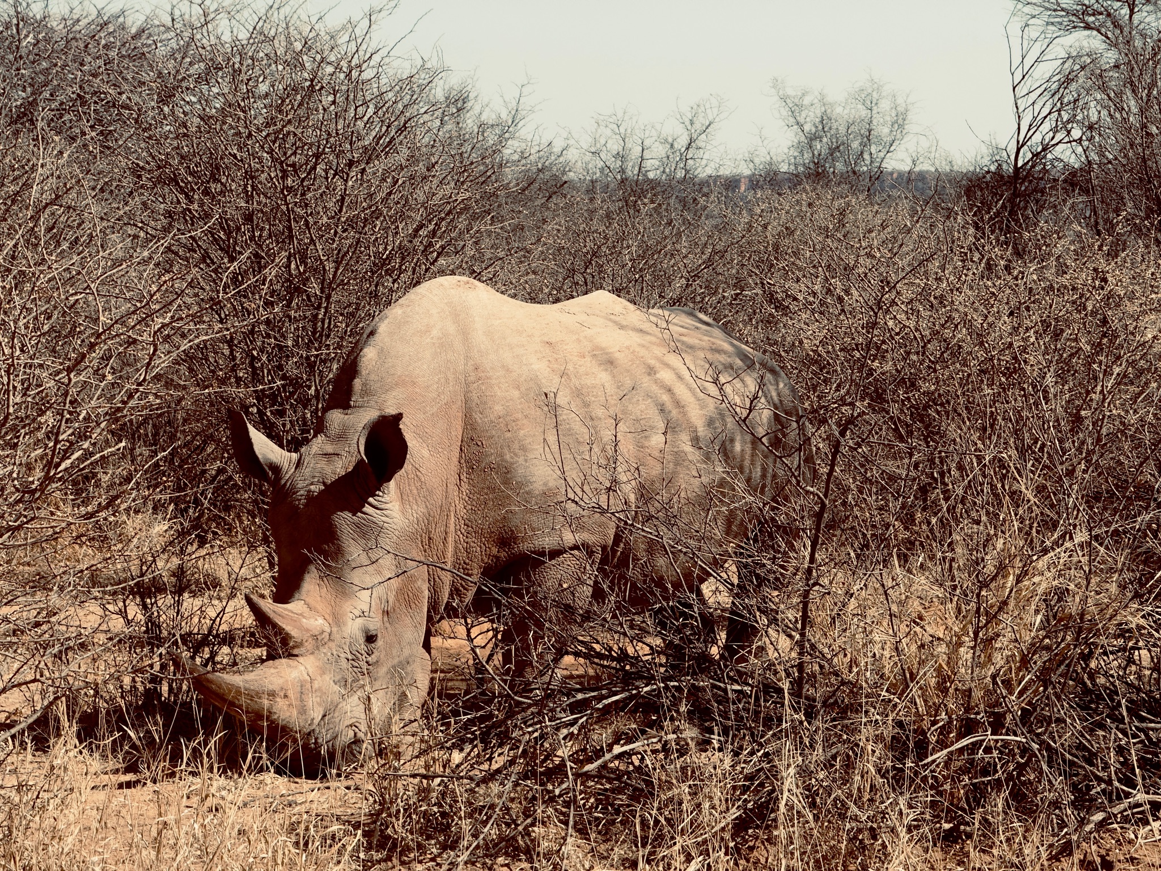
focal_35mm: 120
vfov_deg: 12.3
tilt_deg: -1.0
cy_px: 436
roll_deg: +0.0
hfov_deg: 16.4
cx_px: 580
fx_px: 4025
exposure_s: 1/1206
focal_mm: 15.66
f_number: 2.8
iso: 50
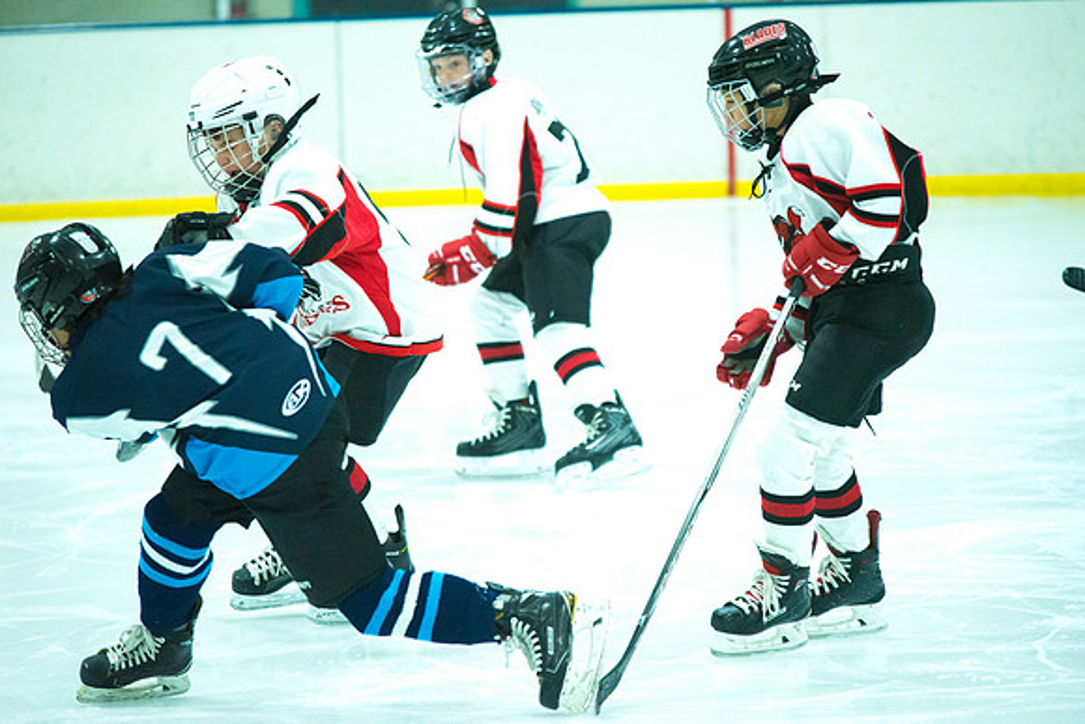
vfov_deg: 5.7
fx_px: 7235
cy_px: 362
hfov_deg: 8.6
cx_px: 542
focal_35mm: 240
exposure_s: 1/640
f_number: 5.6
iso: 6400
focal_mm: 240
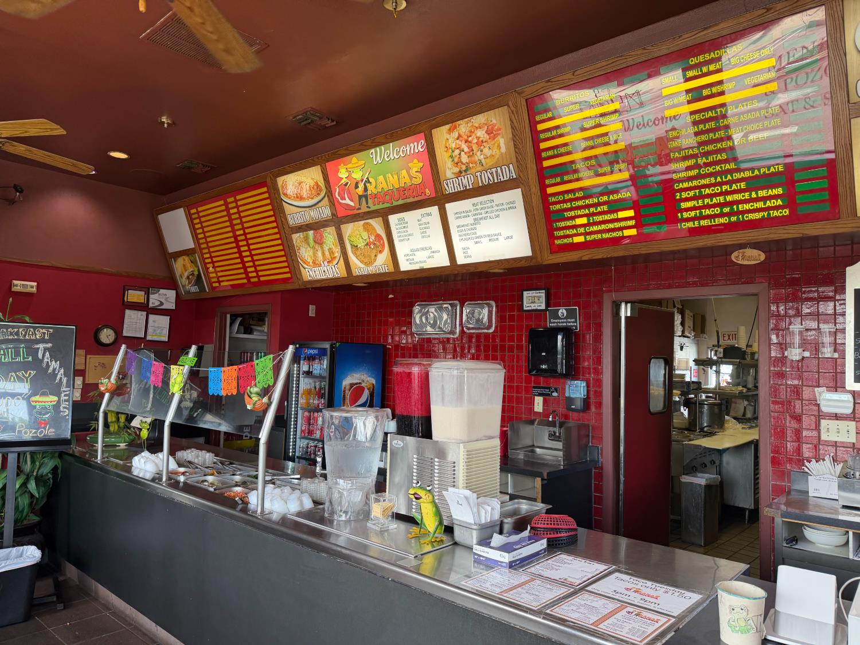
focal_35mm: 24
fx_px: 596
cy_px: 322
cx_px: 430
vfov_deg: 56.8
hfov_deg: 71.6
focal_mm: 6.76
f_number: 1.78
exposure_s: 1/120
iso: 125
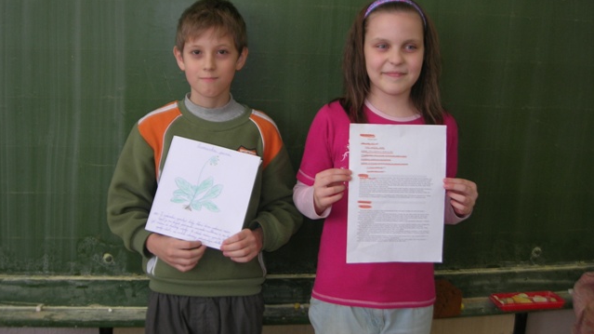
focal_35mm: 42
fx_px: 661
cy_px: 131
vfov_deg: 28.2
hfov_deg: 48.4
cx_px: 297
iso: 64
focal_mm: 7.8
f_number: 2.8
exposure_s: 1/30
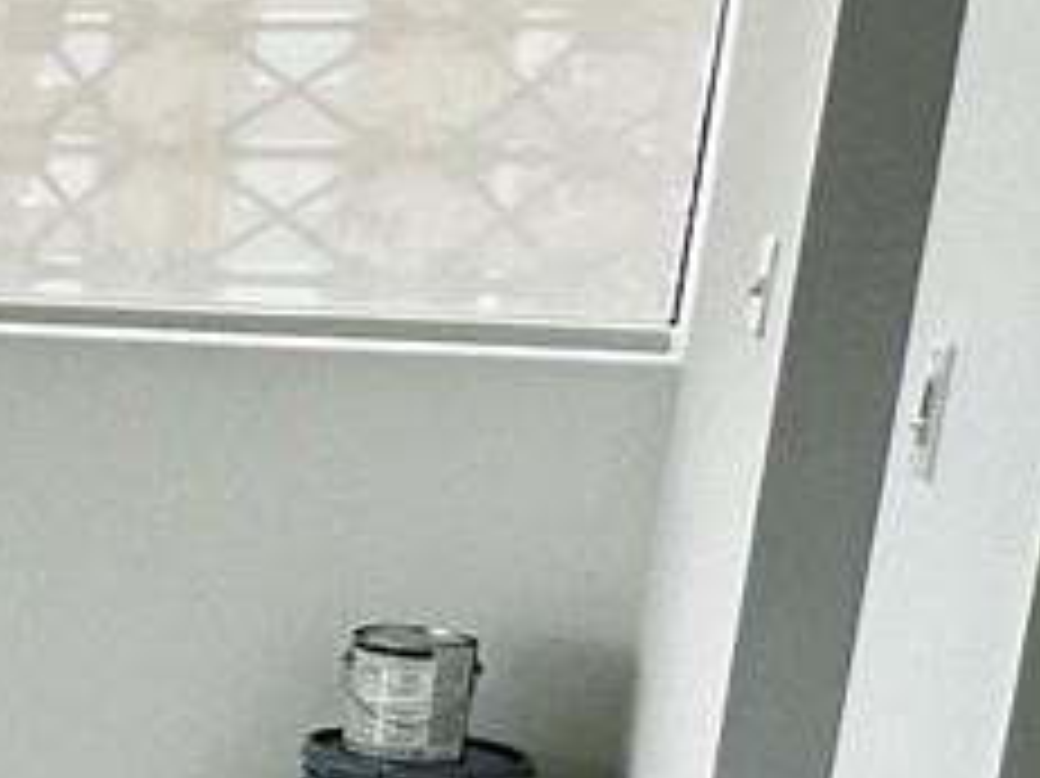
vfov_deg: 15.1
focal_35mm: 97
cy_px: 643
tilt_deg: -11.7
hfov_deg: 13.4
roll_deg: +0.7
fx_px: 2913
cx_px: -1612
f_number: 2.2
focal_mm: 2.22
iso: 40
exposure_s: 1/150
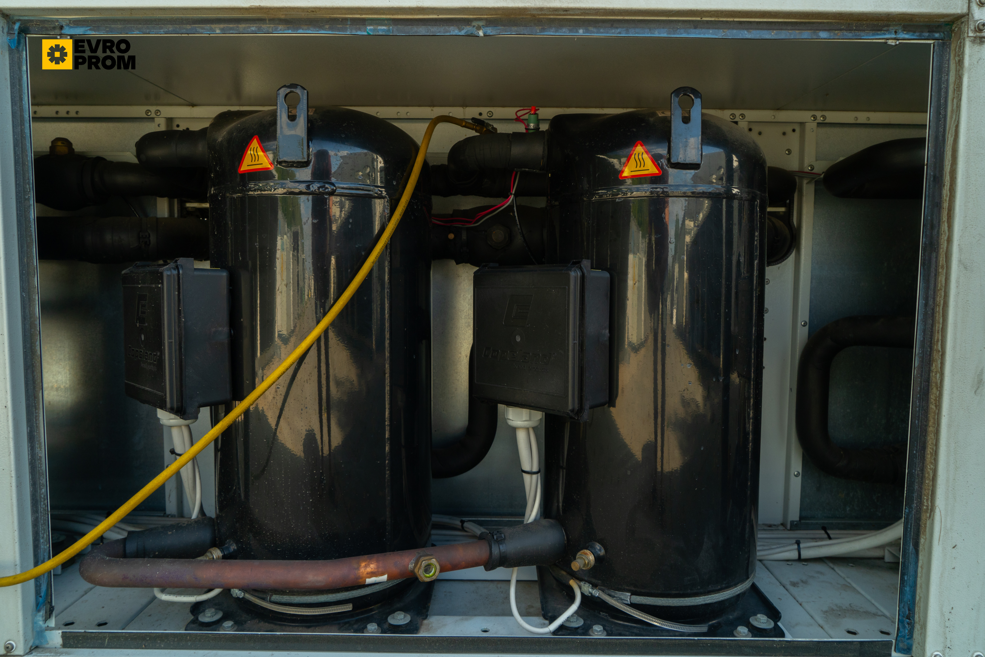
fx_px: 657
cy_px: 328
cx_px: 492
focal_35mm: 24
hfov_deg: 73.7
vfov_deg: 53.1
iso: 250
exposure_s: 1/30
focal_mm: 24
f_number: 10
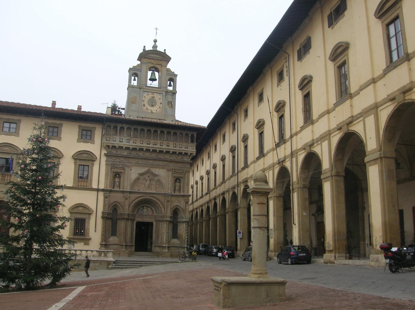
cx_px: 208
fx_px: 407
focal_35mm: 34
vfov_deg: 41.7
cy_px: 155
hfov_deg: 54.0
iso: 50
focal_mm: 5.7
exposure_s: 1/62.8
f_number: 4.9
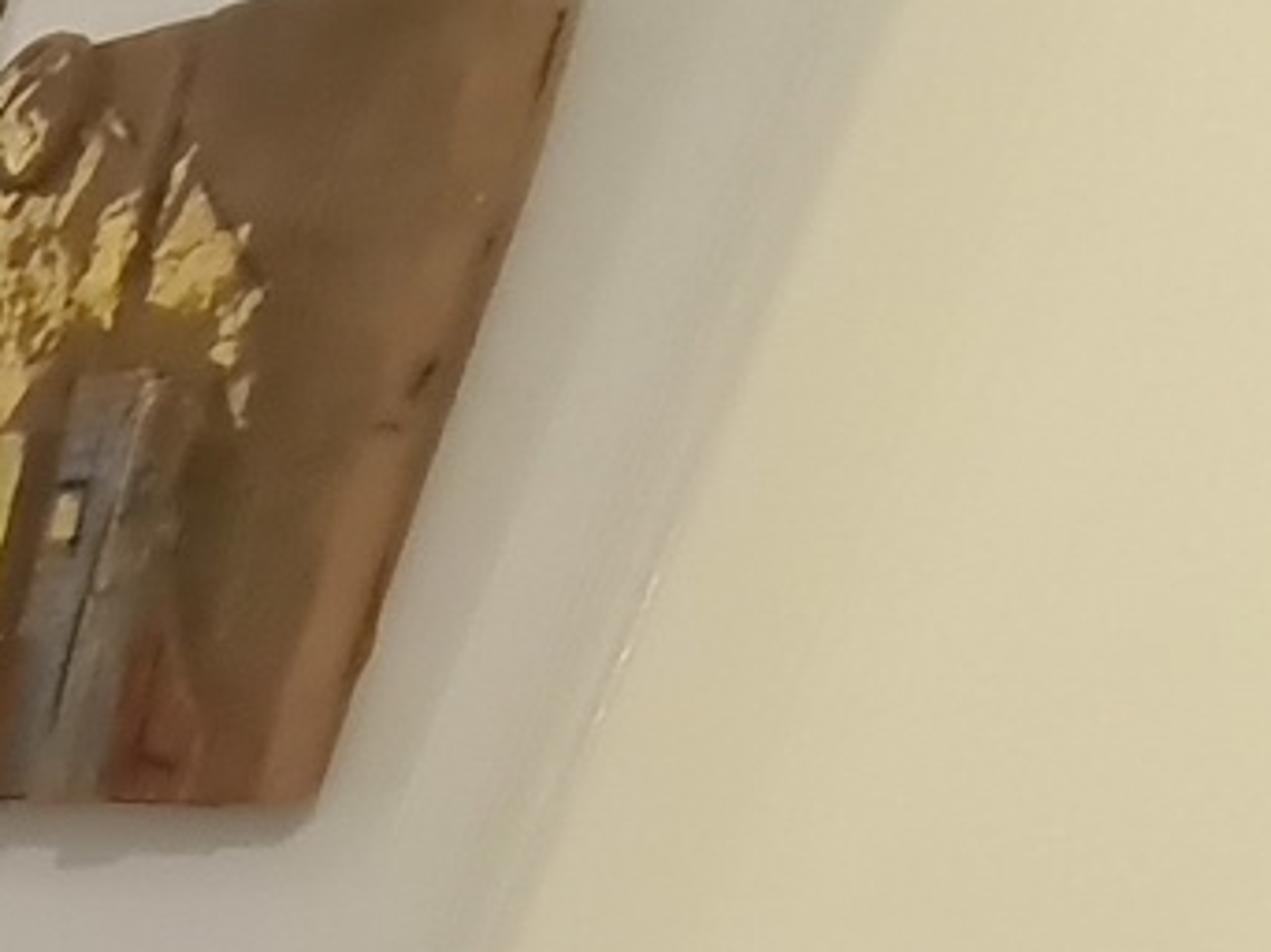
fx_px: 2678
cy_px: 2131
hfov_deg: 12.6
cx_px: -2278
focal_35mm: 73
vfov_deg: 14.7
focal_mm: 2.2
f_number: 2.2
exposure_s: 1/50
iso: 400
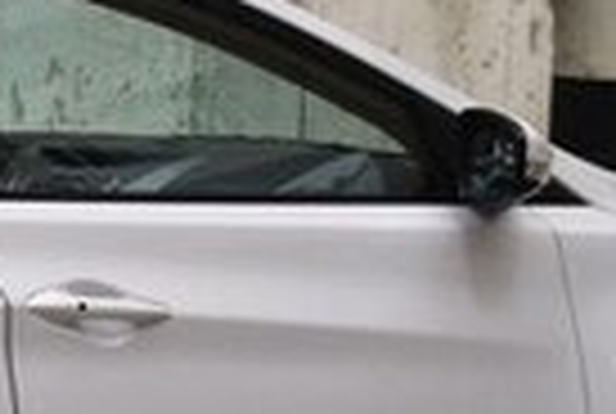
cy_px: 209
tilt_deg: -4.2
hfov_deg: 11.0
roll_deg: -3.7
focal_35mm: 175
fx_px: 3001
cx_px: -486
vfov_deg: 7.9
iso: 50
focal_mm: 4.28
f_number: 2.4
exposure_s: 1/1200
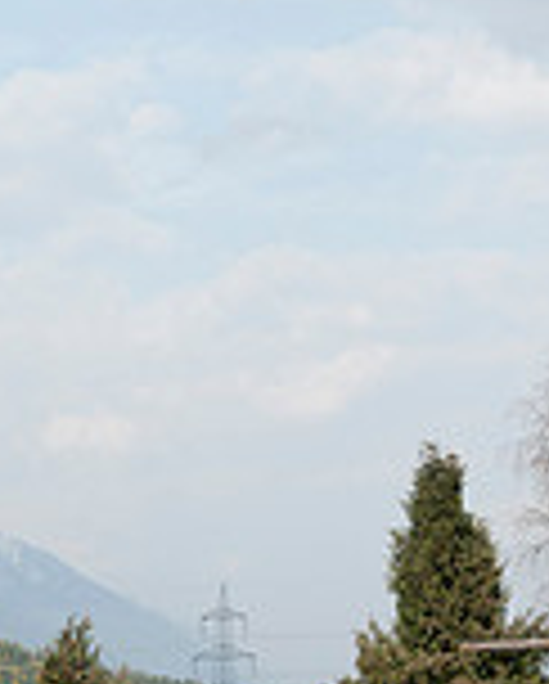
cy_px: 428
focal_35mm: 222
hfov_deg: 6.9
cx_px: 752
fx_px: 4500
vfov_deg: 8.7
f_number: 8
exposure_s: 1/500
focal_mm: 62
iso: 200
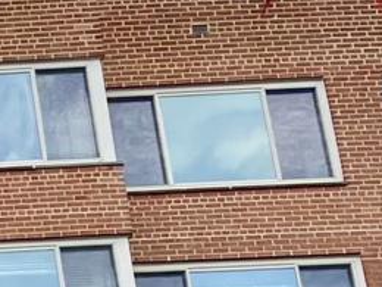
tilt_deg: +22.1
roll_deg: -1.6
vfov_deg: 6.7
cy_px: 796
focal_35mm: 205
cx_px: -905
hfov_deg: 7.8
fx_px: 2262
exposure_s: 1/777
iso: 50
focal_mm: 5.1
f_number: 1.6
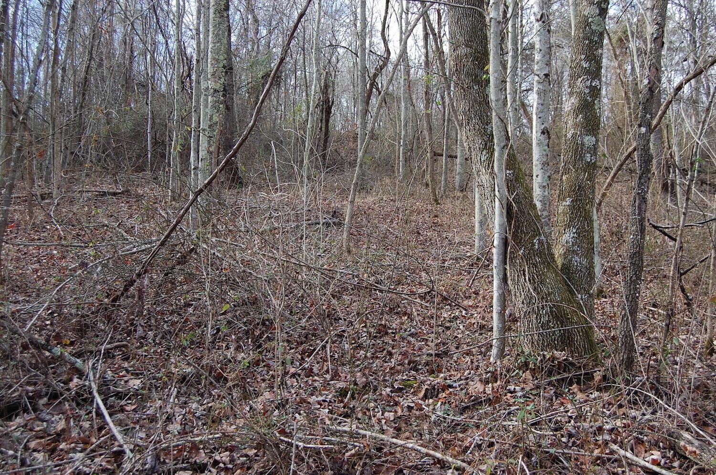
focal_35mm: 39
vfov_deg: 34.1
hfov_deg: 49.6
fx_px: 774
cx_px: 358
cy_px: 238
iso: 200
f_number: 5.6
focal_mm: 26
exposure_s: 1/125
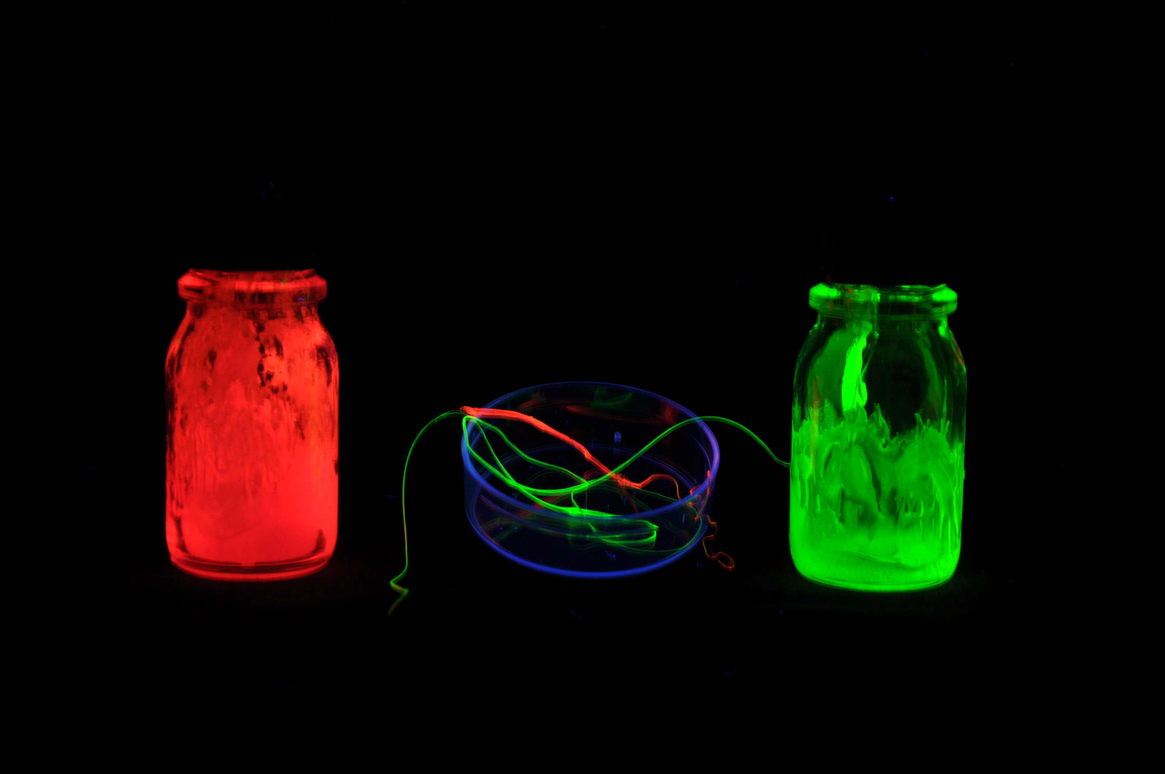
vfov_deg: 13.8
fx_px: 3200
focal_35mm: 99
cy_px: 387
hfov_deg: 20.6
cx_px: 582
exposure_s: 1.6
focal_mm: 66
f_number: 14
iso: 200
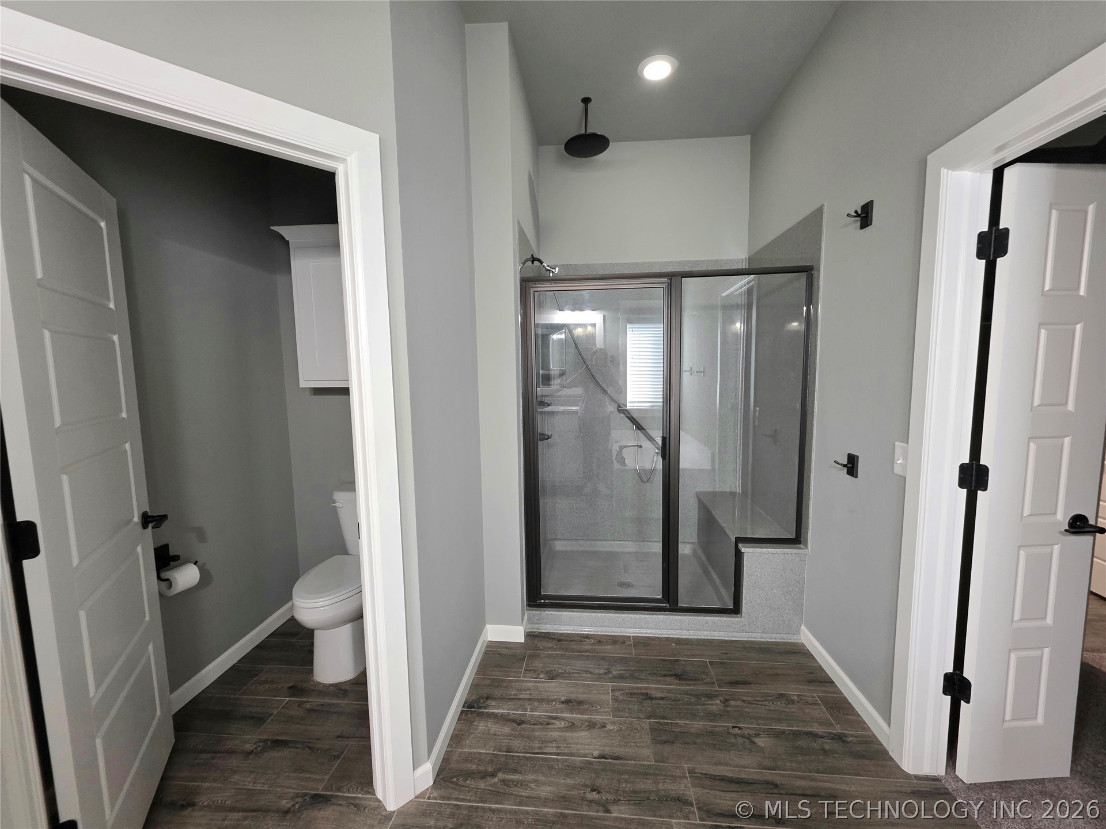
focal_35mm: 13
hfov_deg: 106.2
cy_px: 414
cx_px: 553
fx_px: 415
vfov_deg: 89.9
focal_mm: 2.2
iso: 250
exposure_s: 1/60.2
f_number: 1.9
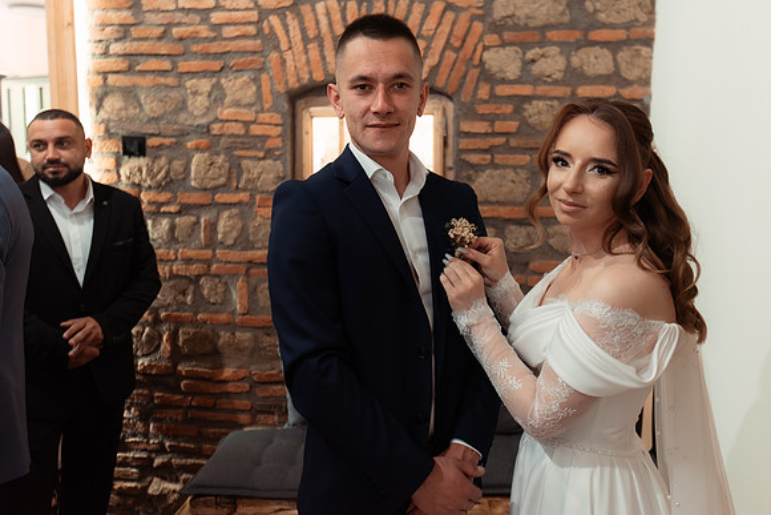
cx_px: 421
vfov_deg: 39.8
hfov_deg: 56.9
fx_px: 710
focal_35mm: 33
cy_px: 240
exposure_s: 1/200
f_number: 2.8
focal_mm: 30
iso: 2500
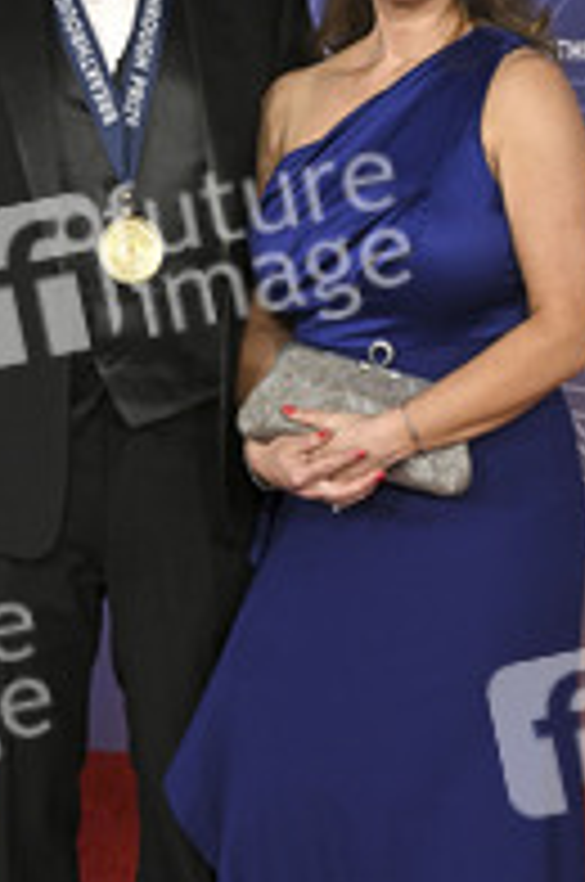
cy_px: 486
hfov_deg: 14.2
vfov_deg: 21.3
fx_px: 2348
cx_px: 310
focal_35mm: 96
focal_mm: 47
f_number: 4.5
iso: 2000
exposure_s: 1/320
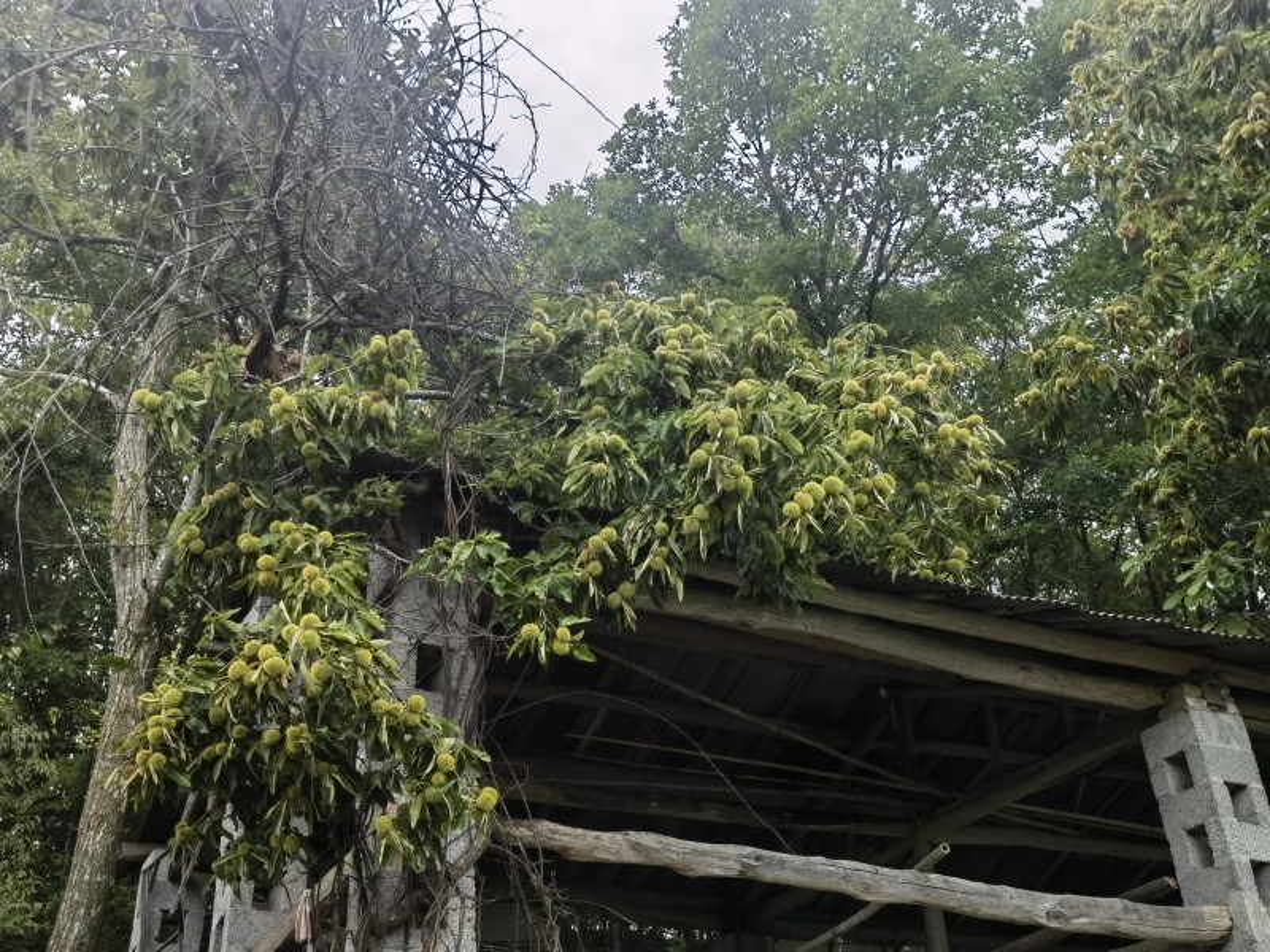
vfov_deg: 36.0
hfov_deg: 46.8
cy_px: 476
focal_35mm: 40
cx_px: 635
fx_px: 1468
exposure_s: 1/1138
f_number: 1.9
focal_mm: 6.67
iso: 50
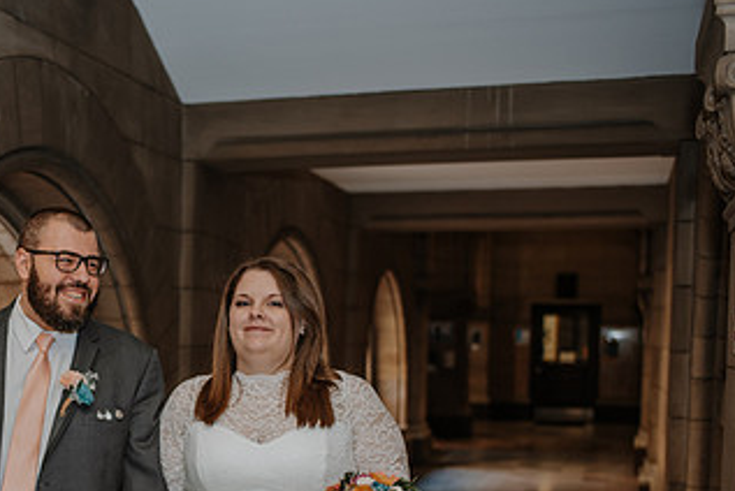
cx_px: 83
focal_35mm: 64
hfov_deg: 30.1
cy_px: 420
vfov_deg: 20.9
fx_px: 1308
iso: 1000
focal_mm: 35
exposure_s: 1/200
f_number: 2.5
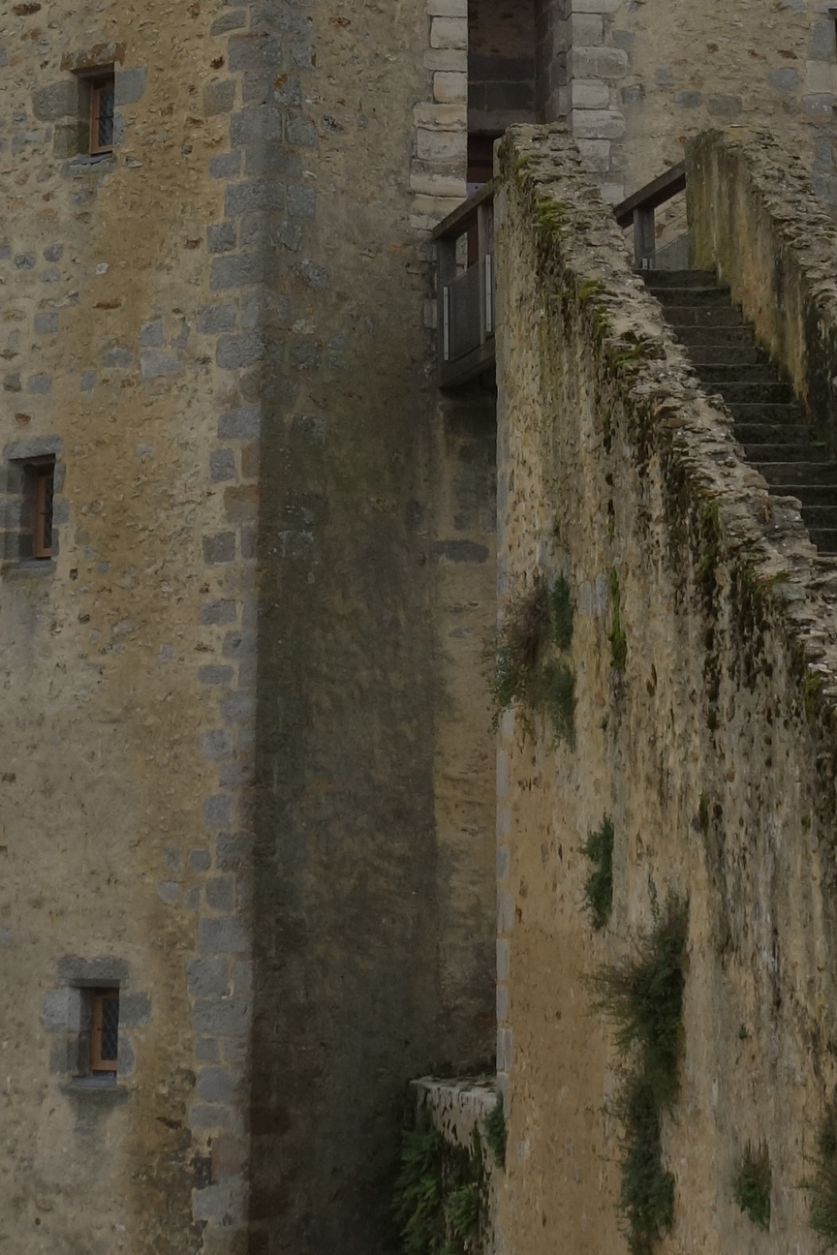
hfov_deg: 12.0
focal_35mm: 114
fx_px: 3975
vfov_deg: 17.2
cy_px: -217
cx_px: 561
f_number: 4.5
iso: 125
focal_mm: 14.07
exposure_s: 1/100
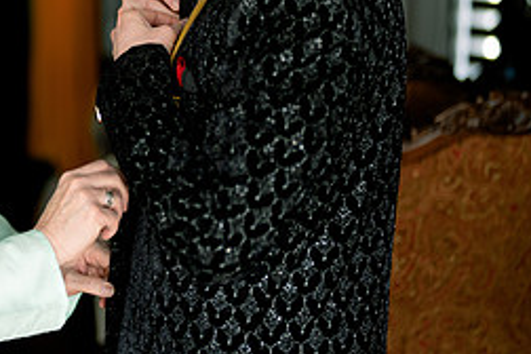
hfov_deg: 17.3
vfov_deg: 11.8
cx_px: -32
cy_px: 20
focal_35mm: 115
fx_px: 1696
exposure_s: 1/320
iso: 320
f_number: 1.4
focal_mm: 50
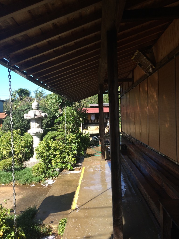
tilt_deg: -3.1
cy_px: 120
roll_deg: +3.5
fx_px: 200
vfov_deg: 61.7
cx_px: 90
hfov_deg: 48.2
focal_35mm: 29
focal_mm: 4.15
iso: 32
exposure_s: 1/547
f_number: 2.2
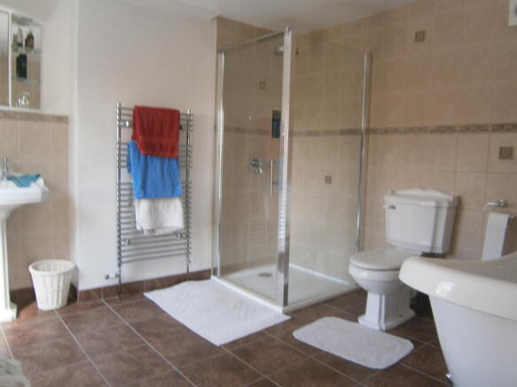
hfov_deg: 67.3
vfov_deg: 53.0
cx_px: 258
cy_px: 194
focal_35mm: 26
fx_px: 388
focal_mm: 4.7
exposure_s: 1/40
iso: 80
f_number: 2.8
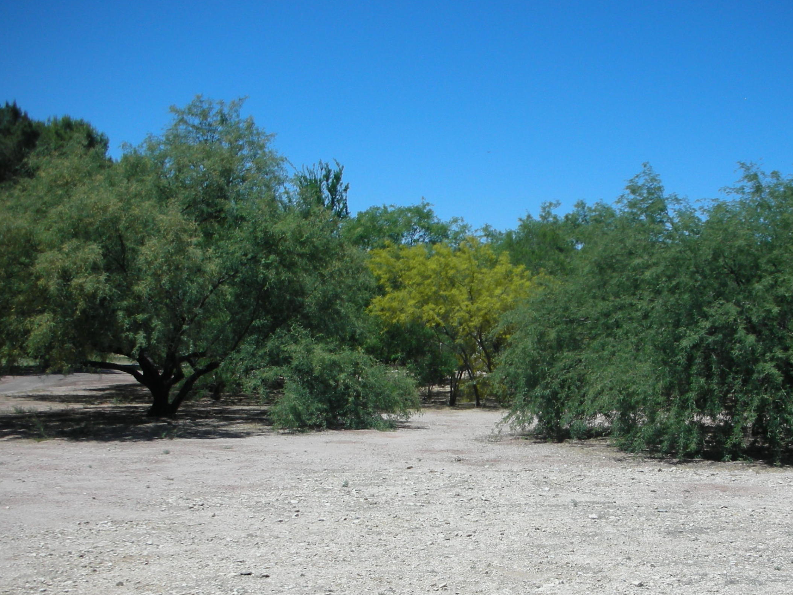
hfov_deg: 37.9
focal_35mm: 50
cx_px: 511
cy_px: 402
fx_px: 1145
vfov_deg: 28.9
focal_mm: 5.8
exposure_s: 1/138
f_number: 8.5
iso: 50
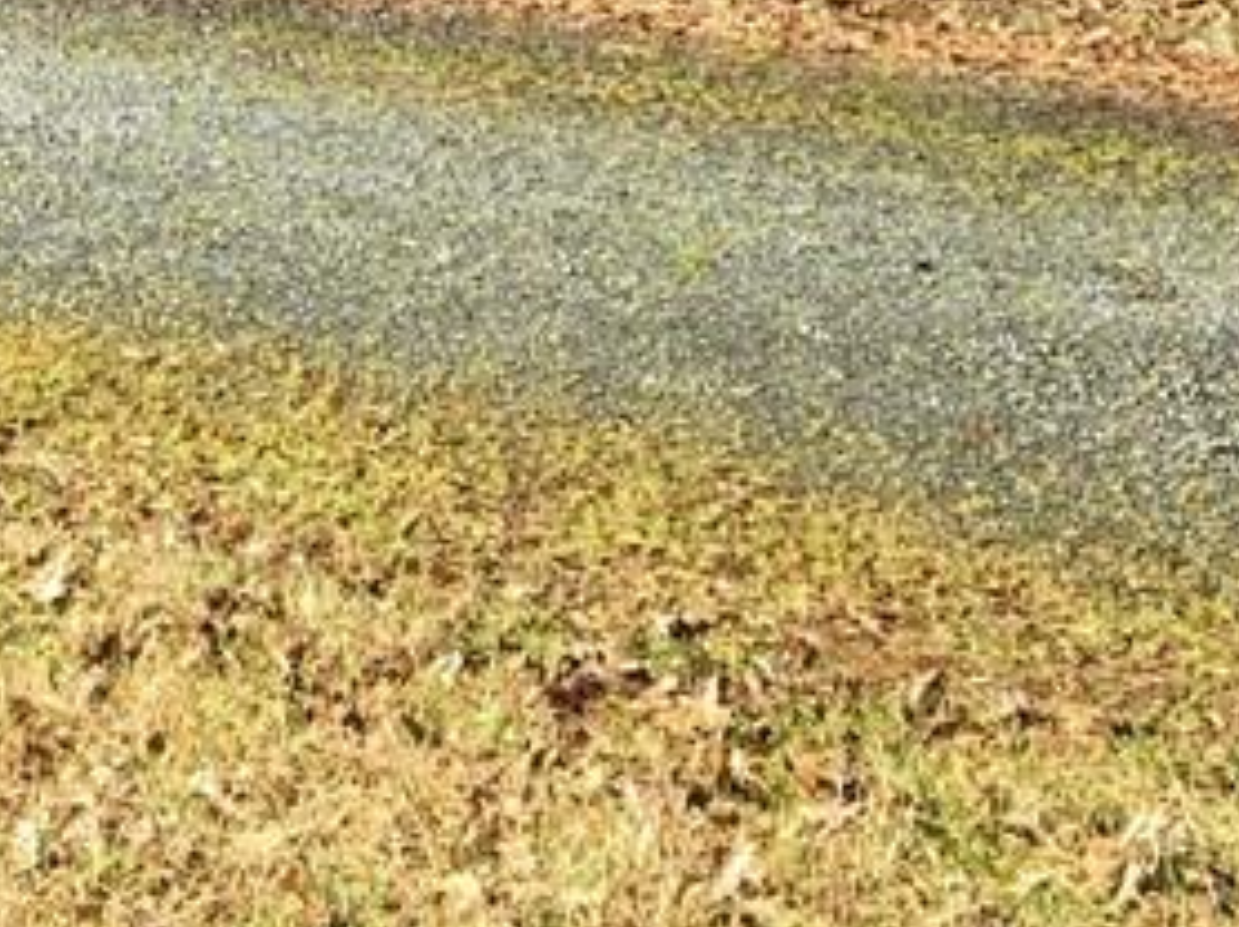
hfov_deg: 17.6
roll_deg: +1.2
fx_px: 3827
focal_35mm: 107
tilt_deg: +1.1
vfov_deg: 12.5
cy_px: -771
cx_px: -196
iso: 25
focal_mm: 4.15
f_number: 2.2
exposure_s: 1/493
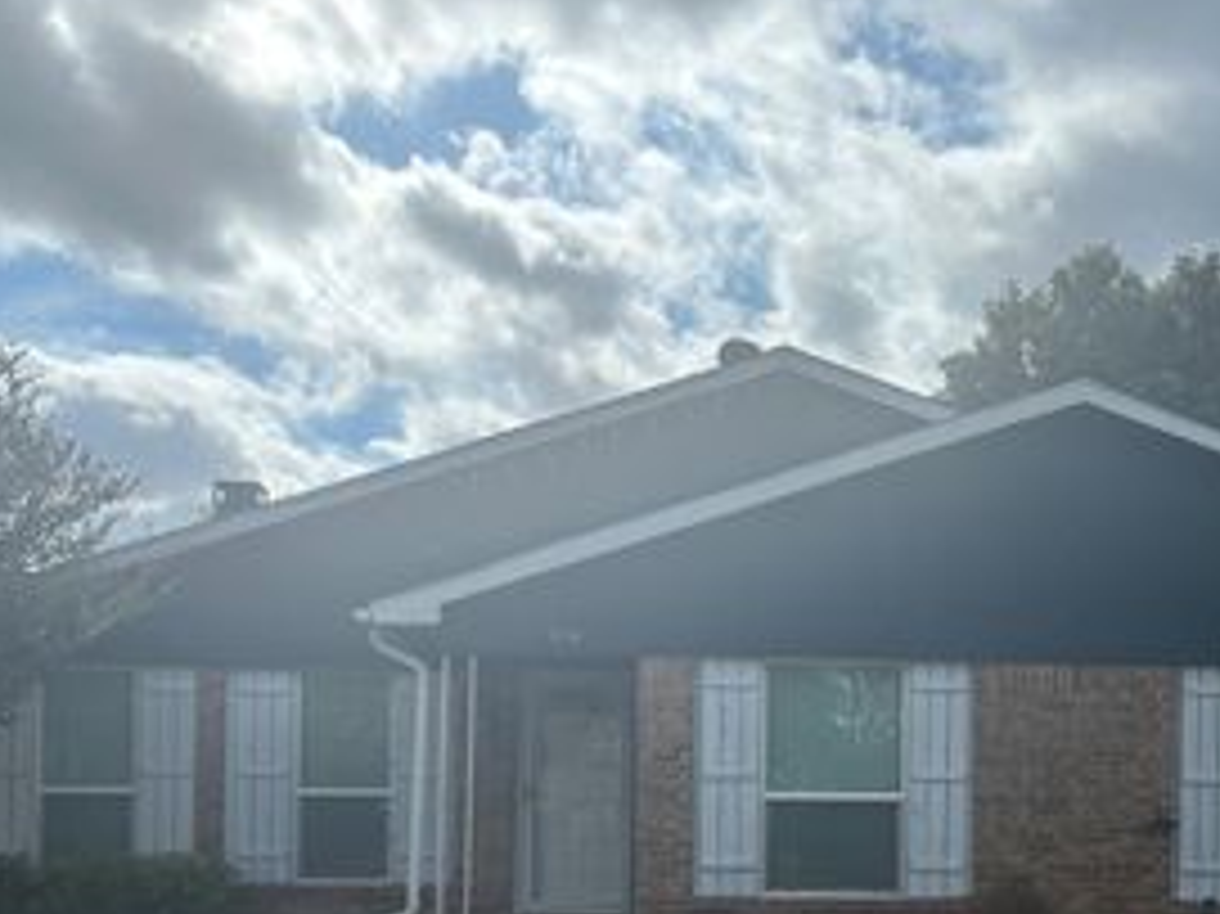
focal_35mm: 48
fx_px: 1691
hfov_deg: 39.2
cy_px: 795
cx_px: 810
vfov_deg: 29.2
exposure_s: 1/6211
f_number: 1.5
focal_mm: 5.7
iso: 50
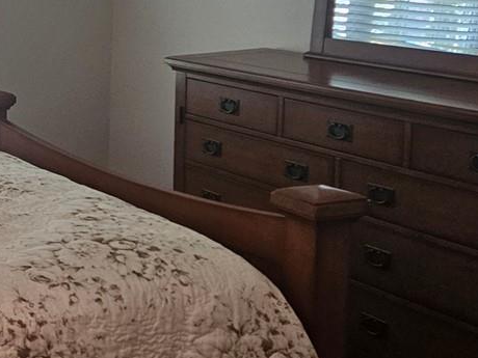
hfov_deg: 22.6
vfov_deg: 18.4
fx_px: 1105
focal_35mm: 80
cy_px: 133
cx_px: -89
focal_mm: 5.4
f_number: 1.8
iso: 160
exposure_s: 1/120
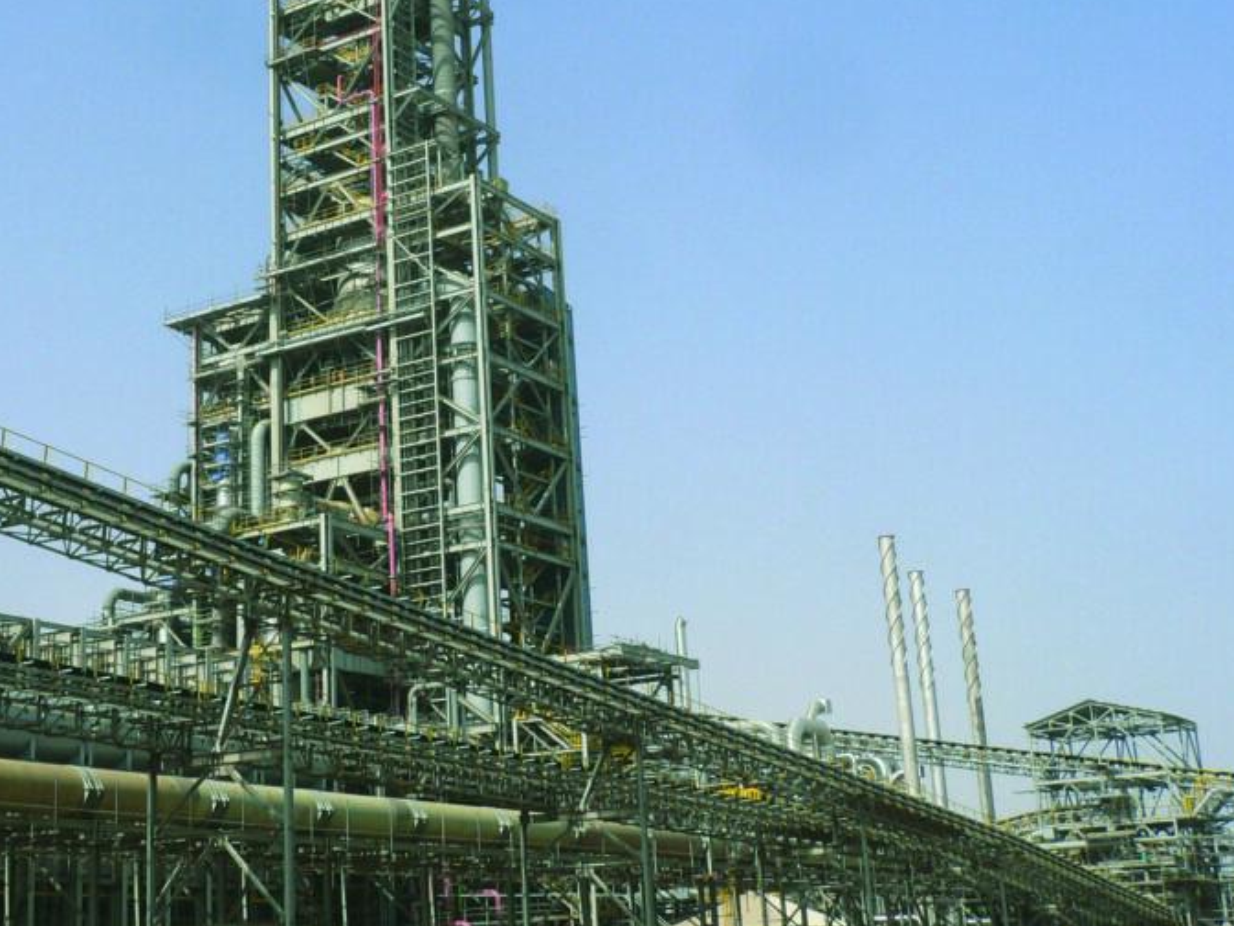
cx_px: 354
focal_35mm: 52
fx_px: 1854
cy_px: 352
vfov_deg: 28.0
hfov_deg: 36.2
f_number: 5.6
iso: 100
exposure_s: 1/500
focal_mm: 5.8
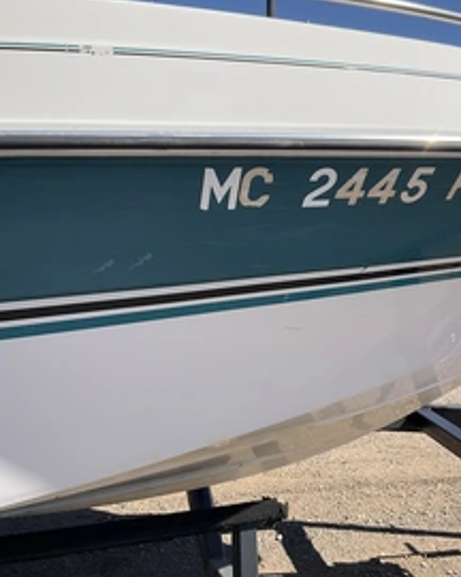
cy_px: 286
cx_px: 265
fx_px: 716
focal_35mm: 42
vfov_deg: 43.8
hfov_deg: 35.6
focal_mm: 3
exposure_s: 1/2058
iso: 25
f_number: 1.8
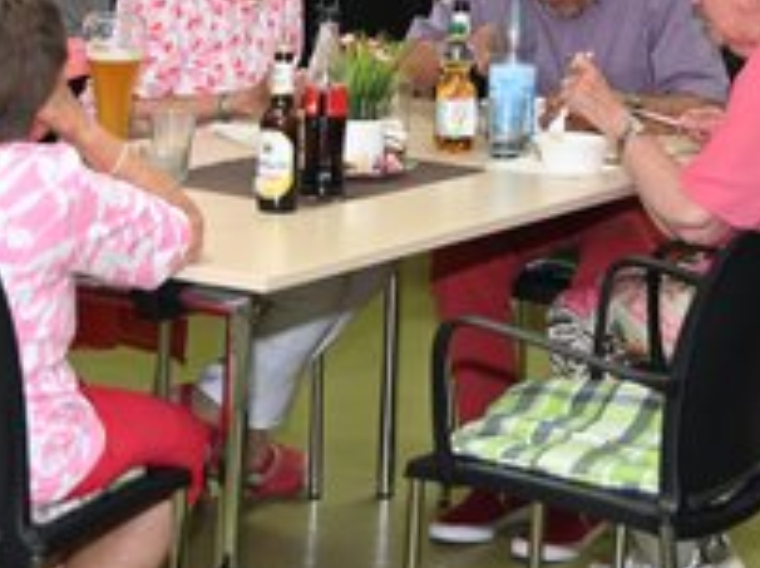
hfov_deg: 14.5
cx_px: 512
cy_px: -2
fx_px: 2982
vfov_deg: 10.8
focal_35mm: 136
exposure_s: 1/60
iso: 900
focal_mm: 62
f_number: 6
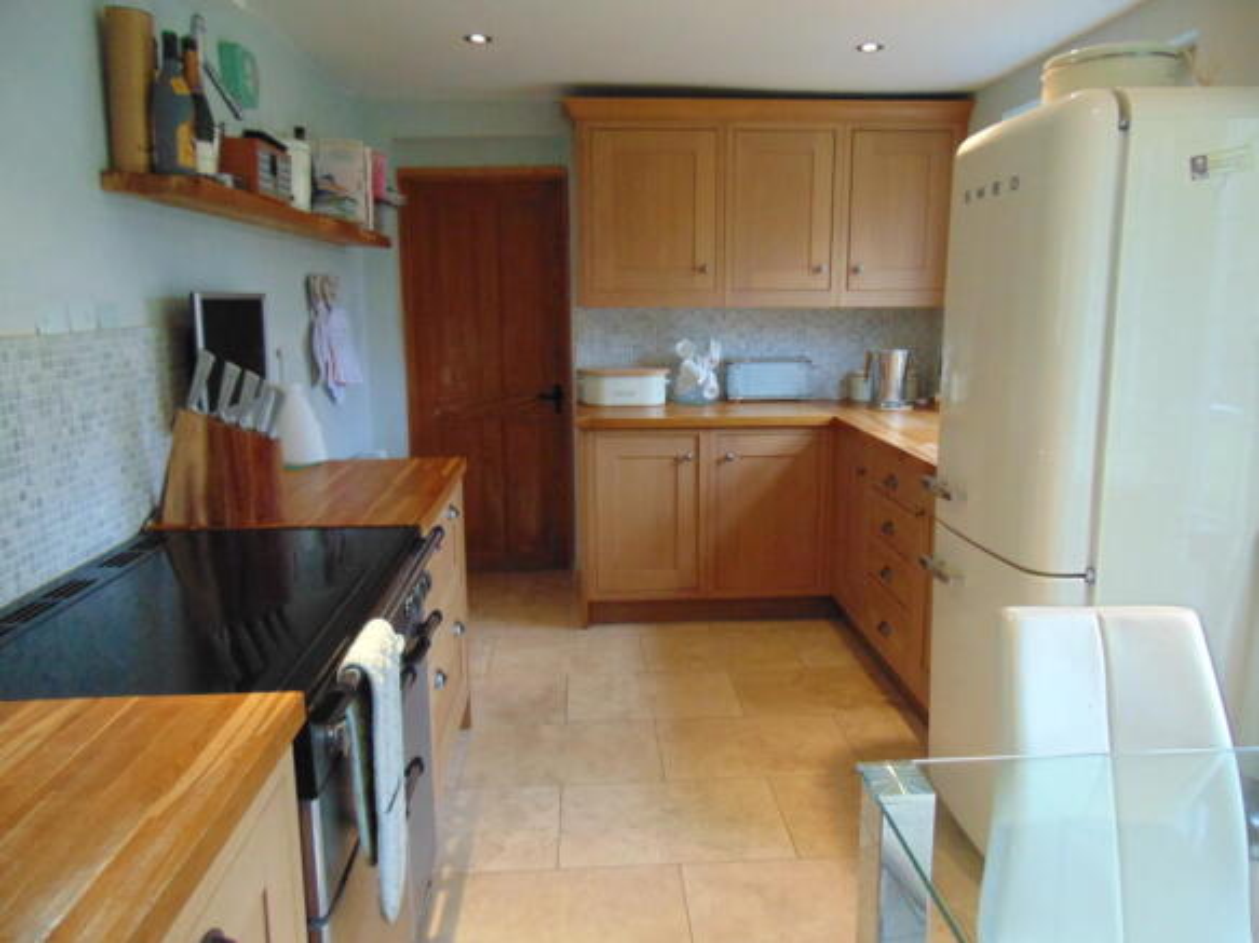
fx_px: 909
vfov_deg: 54.9
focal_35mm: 25
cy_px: 472
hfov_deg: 69.4
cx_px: 630
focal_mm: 4.5
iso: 400
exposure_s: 1/30
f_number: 3
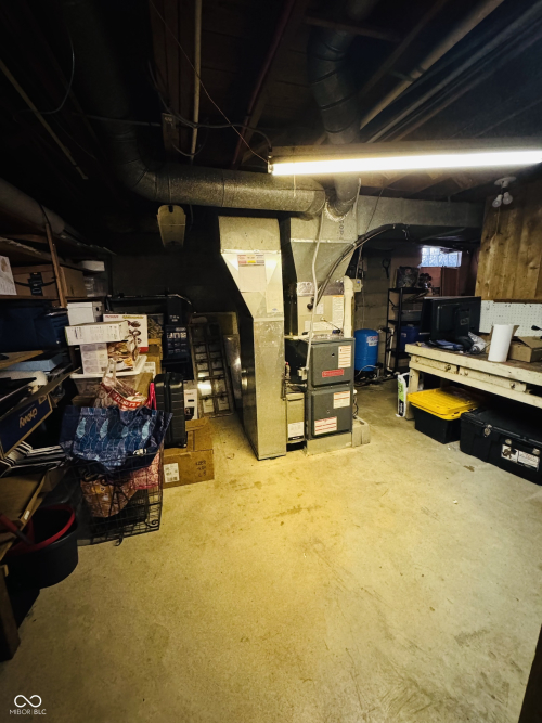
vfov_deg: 102.1
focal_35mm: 14
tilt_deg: -13.0
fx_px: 292
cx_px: 271
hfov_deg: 85.7
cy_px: 362
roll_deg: +2.1
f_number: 2.2
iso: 1000
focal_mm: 2.22
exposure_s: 1/40
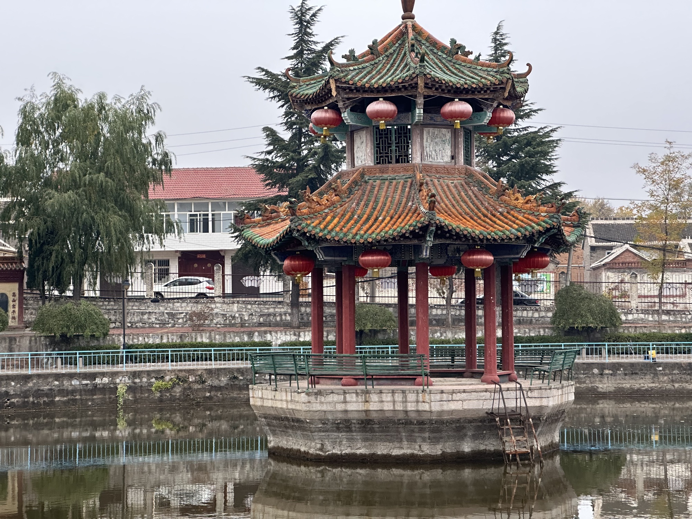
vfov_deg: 19.1
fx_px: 1539
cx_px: 346
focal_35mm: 77
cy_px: 260
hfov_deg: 25.3
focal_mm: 9
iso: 160
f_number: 2.8
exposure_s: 1/99
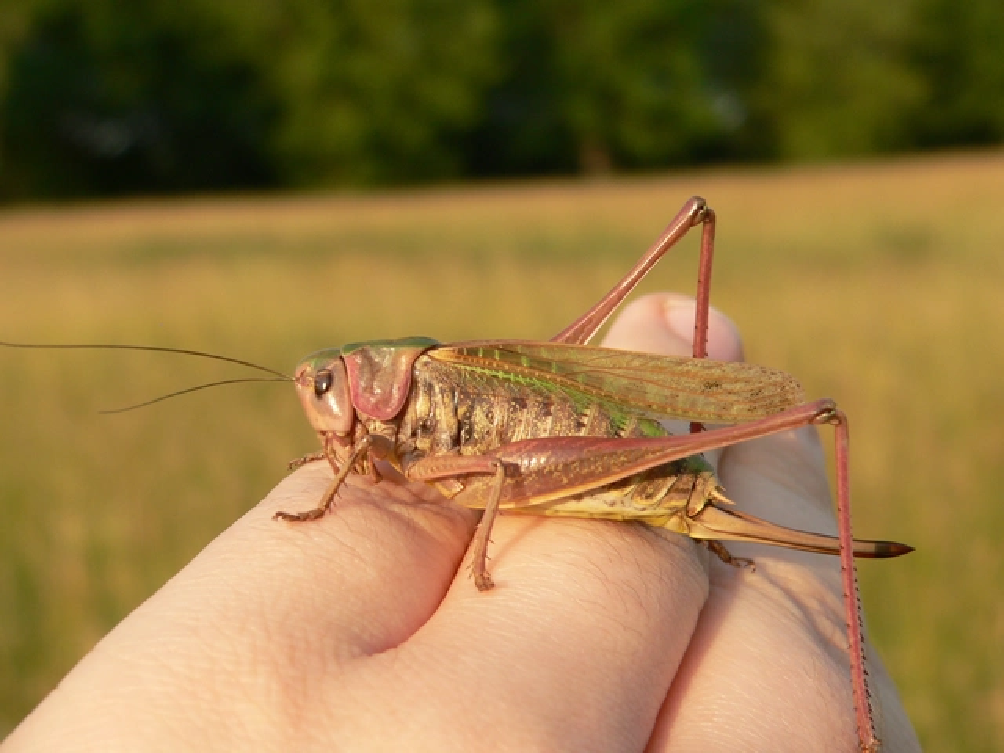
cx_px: 502
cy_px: 376
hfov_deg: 25.0
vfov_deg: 18.9
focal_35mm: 78
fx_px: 2262
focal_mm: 13.1
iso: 100
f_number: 4
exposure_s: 1/500
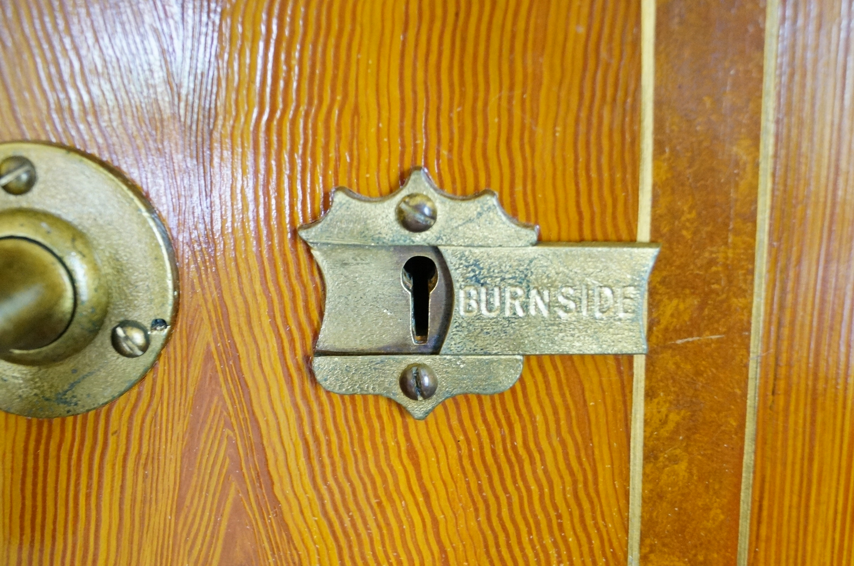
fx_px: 995
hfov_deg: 46.5
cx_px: 427
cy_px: 283
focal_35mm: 42
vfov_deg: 31.8
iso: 3200
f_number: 4.5
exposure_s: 1/40
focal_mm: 28
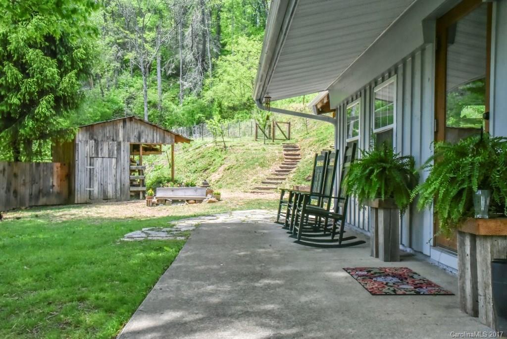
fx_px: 479
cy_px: 170
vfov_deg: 38.9
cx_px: 254
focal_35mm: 34
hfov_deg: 55.8
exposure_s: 1/500
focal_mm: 34
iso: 4000
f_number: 22
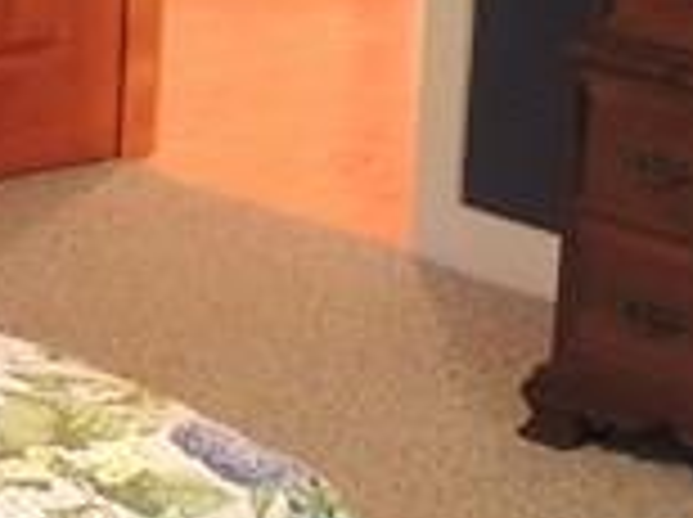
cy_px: -275
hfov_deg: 12.4
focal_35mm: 160
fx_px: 3198
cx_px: 256
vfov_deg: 9.0
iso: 400
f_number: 3
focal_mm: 4.3
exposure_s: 1/13
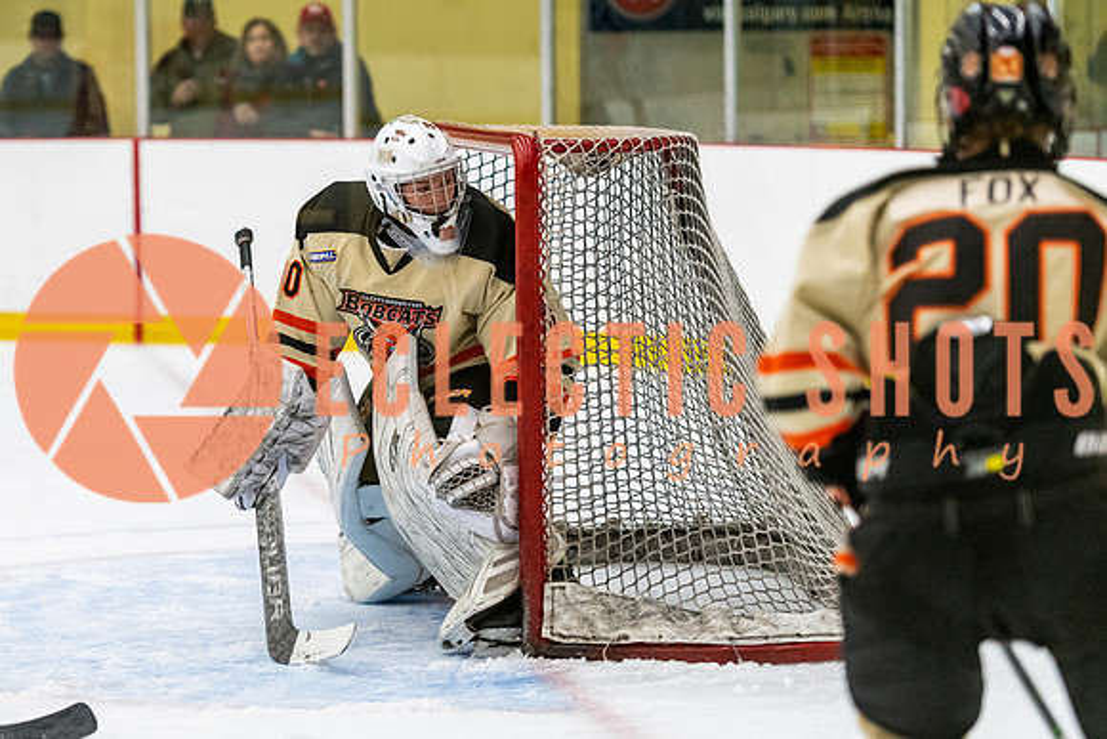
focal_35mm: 155
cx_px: 396
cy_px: 372
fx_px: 4760
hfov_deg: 13.3
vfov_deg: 8.9
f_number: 2.8
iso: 3200
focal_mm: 116
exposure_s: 1/640
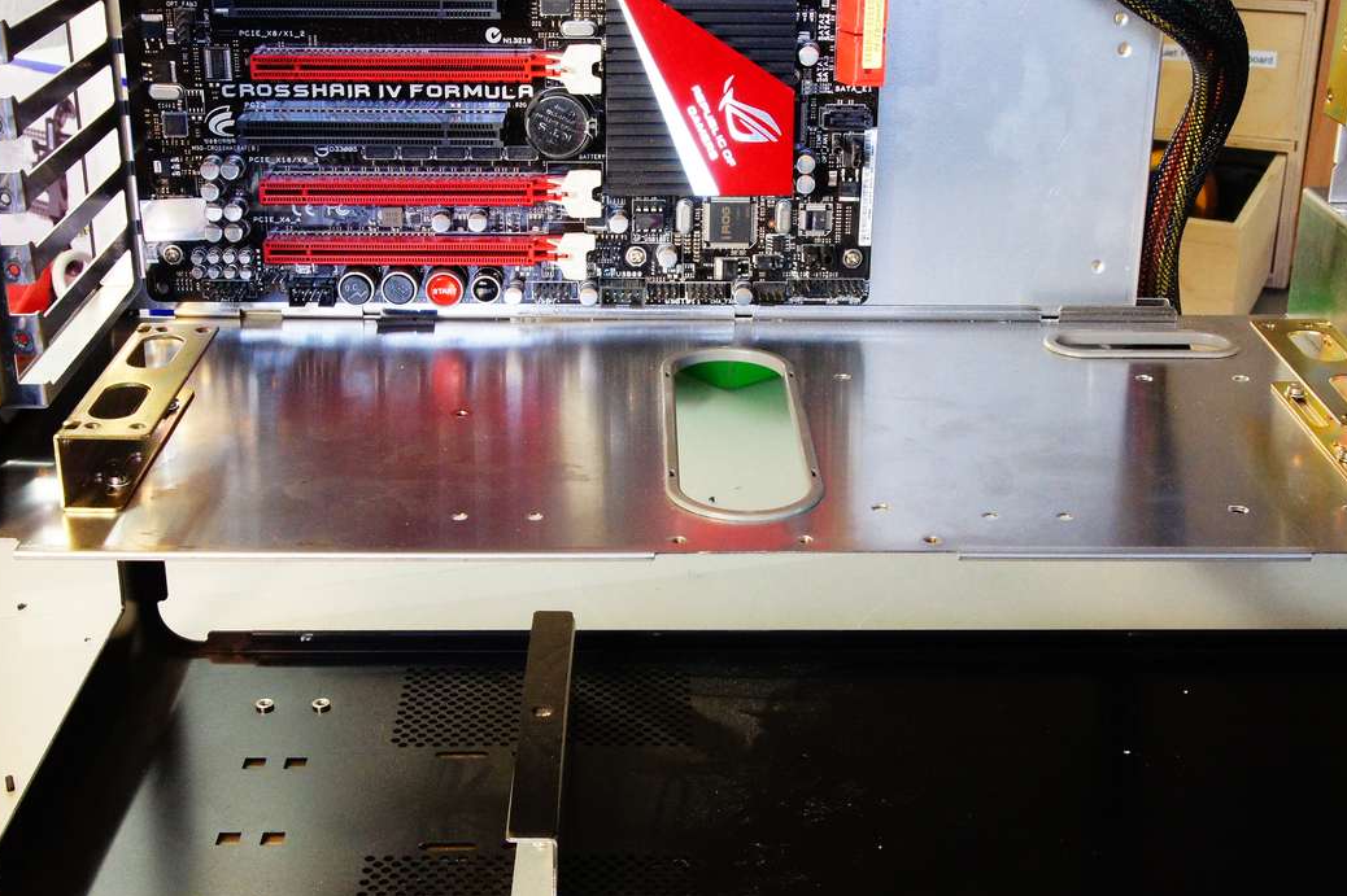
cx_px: 676
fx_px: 1945
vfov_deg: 26.0
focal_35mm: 52
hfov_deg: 38.2
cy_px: 454
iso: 1600
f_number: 14
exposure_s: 1/10
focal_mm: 30
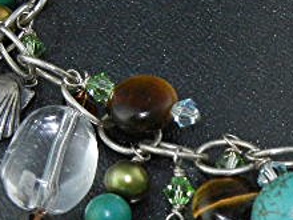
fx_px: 1109
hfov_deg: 14.9
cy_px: 88
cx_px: 257
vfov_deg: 11.3
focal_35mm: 131
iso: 800
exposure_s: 1/30
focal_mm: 8.1
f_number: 7.6
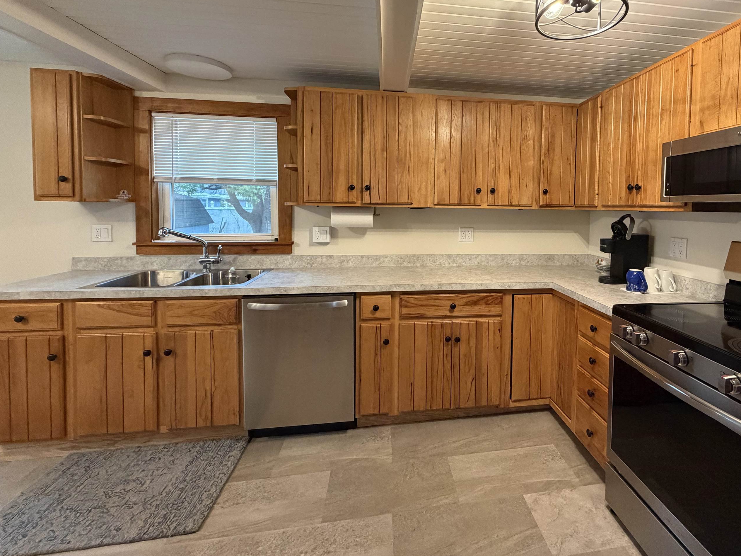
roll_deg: -0.6
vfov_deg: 73.9
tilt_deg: -2.1
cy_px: 222
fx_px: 364
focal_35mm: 17
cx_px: 439
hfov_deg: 90.0
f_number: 2.2
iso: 500
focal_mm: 2.22
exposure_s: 1/60
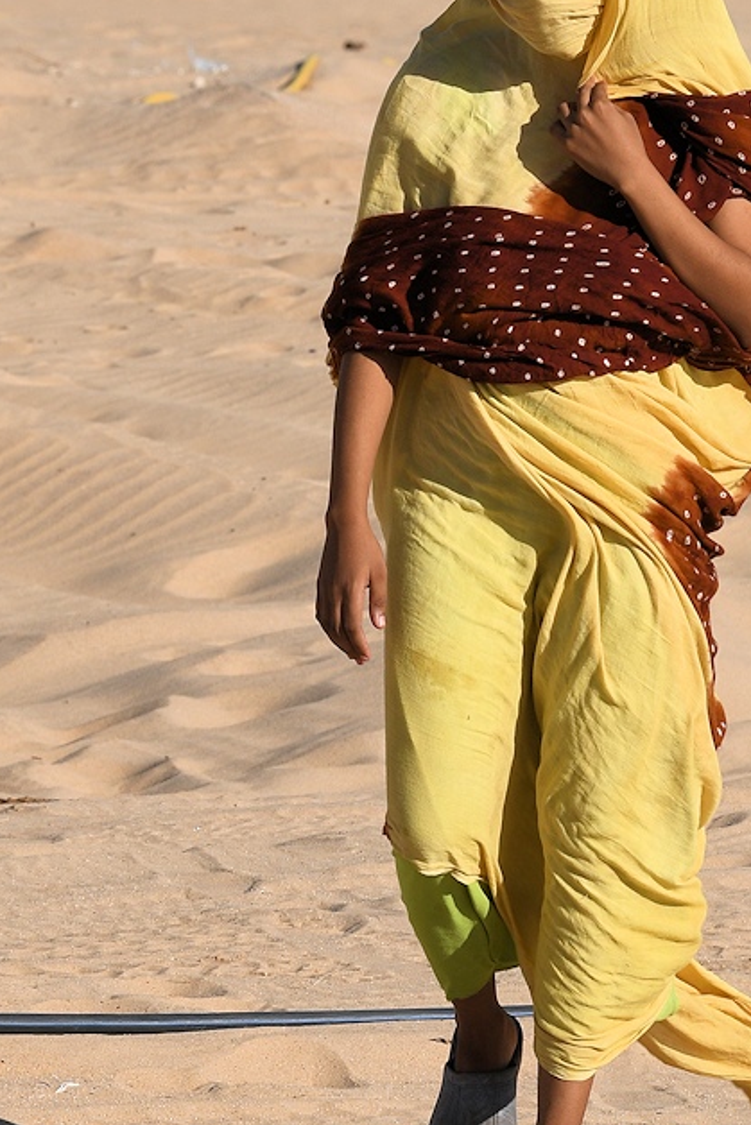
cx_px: 485
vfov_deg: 4.2
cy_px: 453
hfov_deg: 2.8
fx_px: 15292
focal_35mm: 489
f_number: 9
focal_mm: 200
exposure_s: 1/500
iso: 100
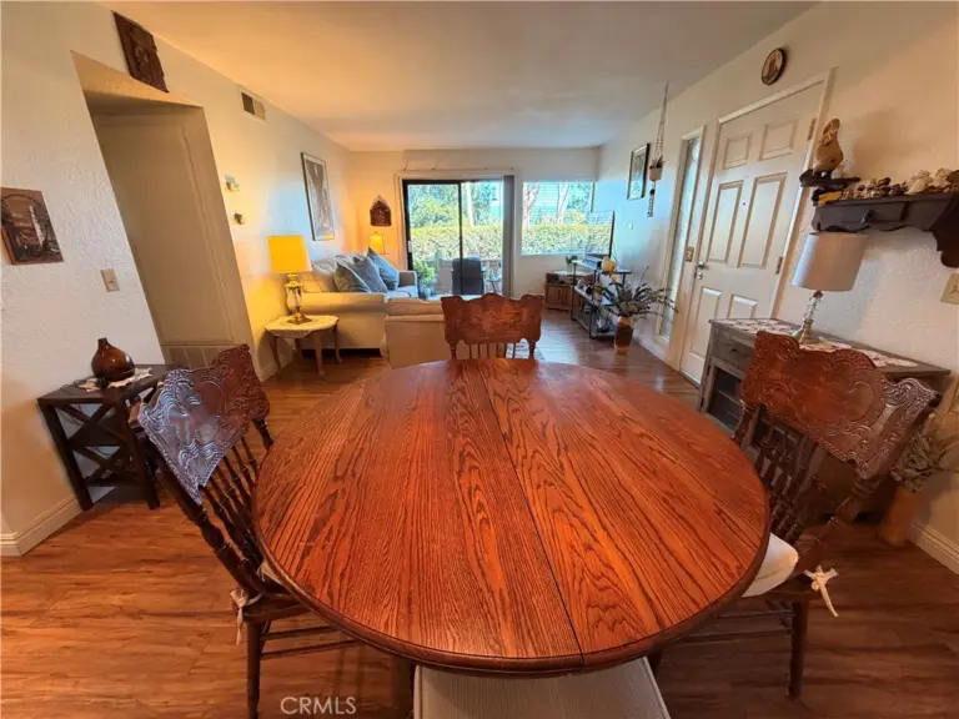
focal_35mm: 14
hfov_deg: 102.1
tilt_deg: -17.8
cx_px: 480
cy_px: 360
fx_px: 388
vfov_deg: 85.7
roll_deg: +0.7
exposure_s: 1/60
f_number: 2.2
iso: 250
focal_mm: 2.22
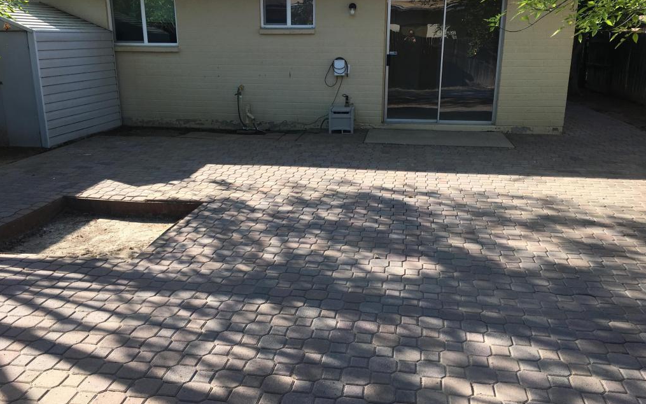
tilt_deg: -15.6
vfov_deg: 40.6
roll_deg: +0.3
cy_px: 192
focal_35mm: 31
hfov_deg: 61.2
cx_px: 324
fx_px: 546
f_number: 2.2
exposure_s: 1/447
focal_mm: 4.15
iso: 25
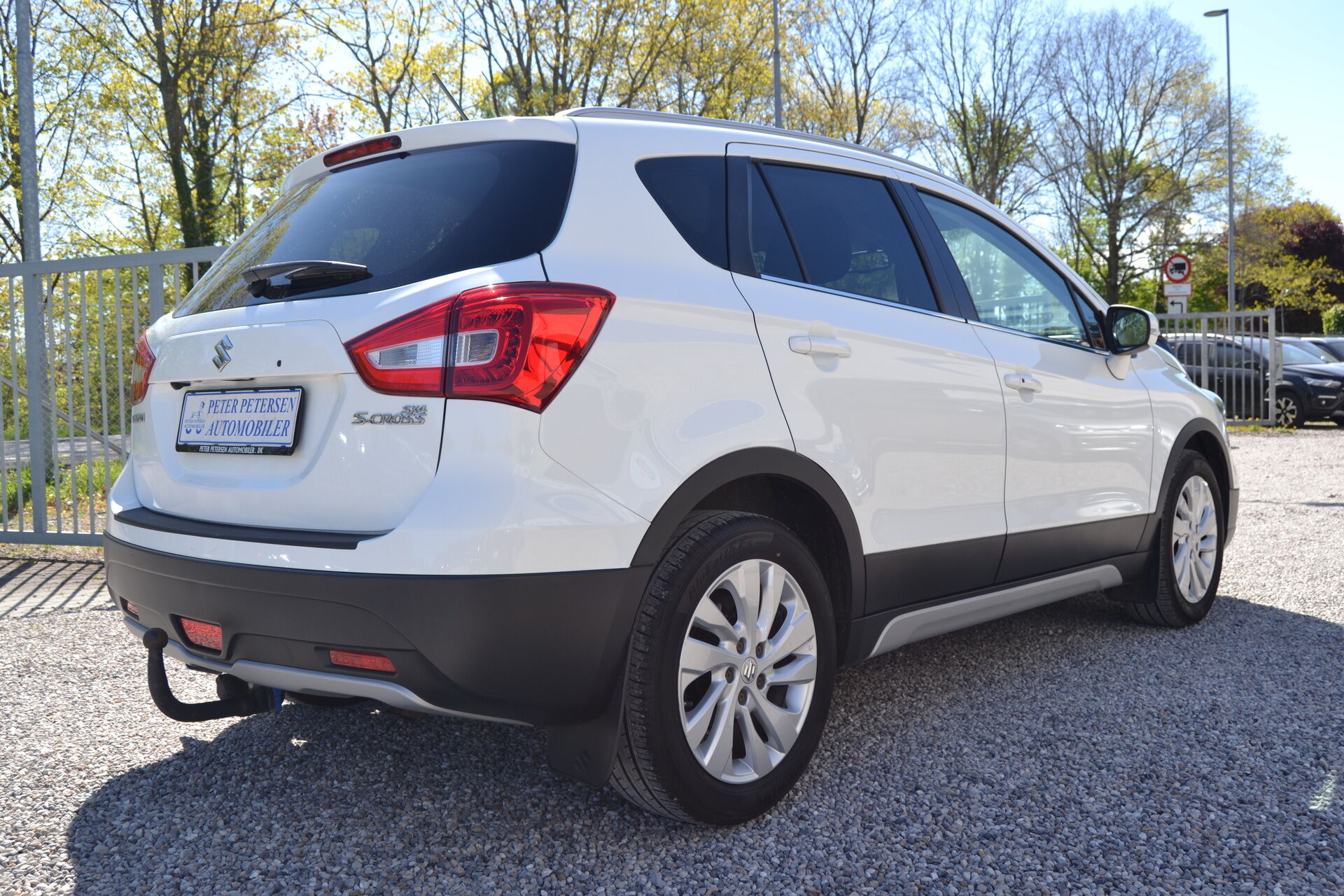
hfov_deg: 57.2
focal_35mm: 33
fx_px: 1232
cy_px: 448
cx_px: 672
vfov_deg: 40.0
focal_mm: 22
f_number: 7.1
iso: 100
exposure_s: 1/200
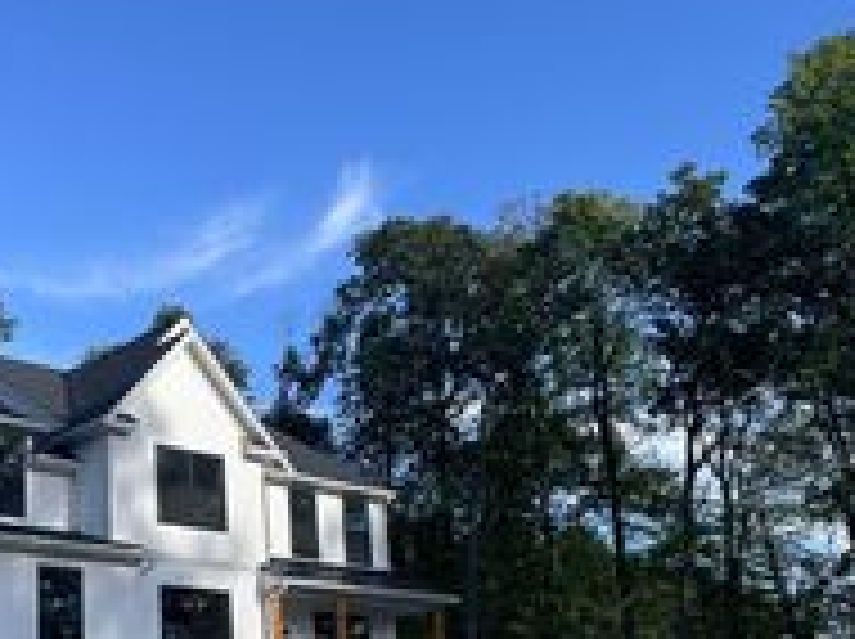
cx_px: 117
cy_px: 482
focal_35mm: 48
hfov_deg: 37.6
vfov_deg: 29.7
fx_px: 1184
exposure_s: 1/1795
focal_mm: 4.2
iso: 50
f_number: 1.6
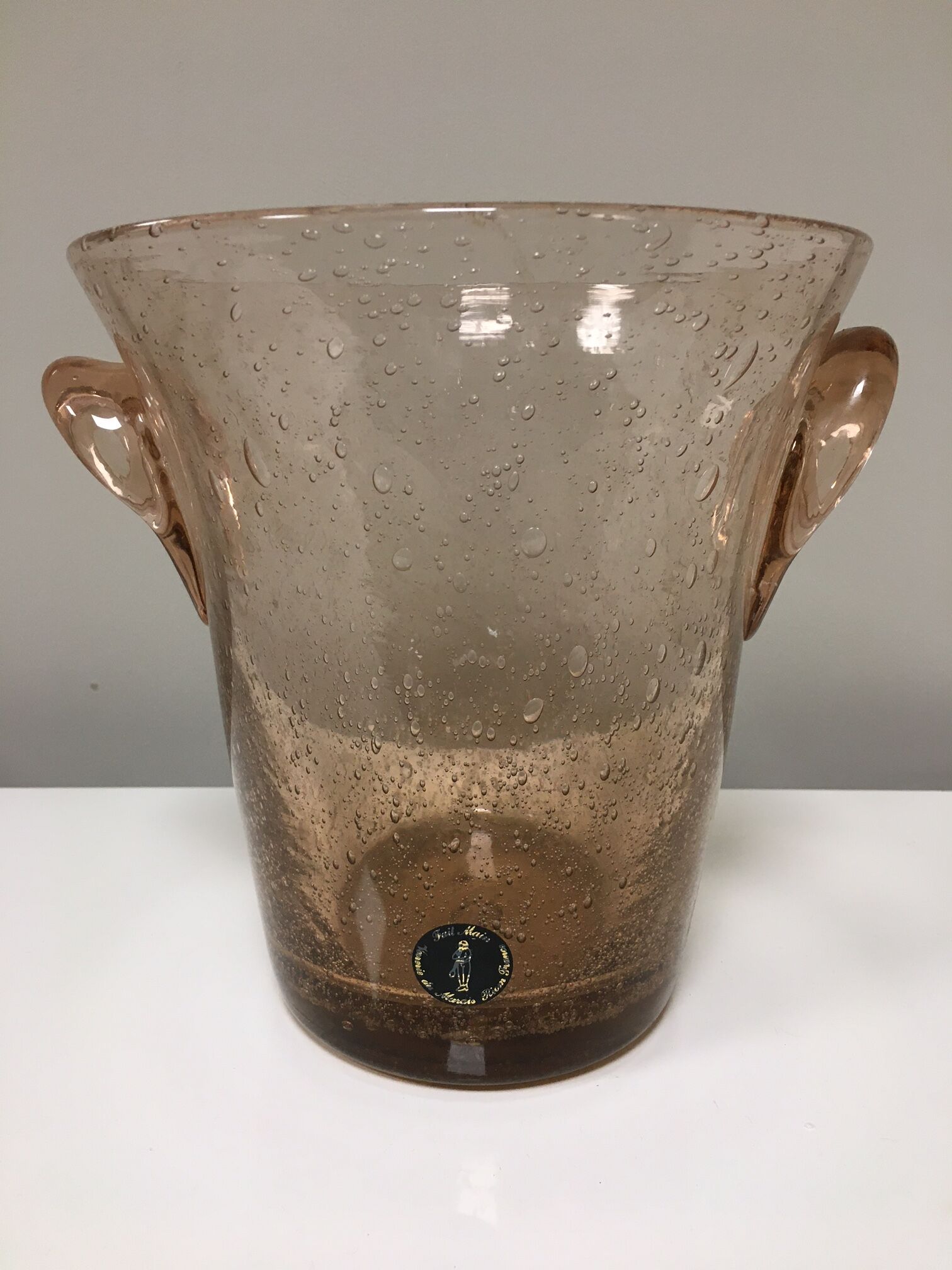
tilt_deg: -13.3
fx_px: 1063
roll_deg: -0.1
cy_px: 635
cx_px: 476
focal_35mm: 29
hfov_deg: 48.2
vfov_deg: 61.7
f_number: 2.2
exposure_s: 1/33
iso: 50
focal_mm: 4.15
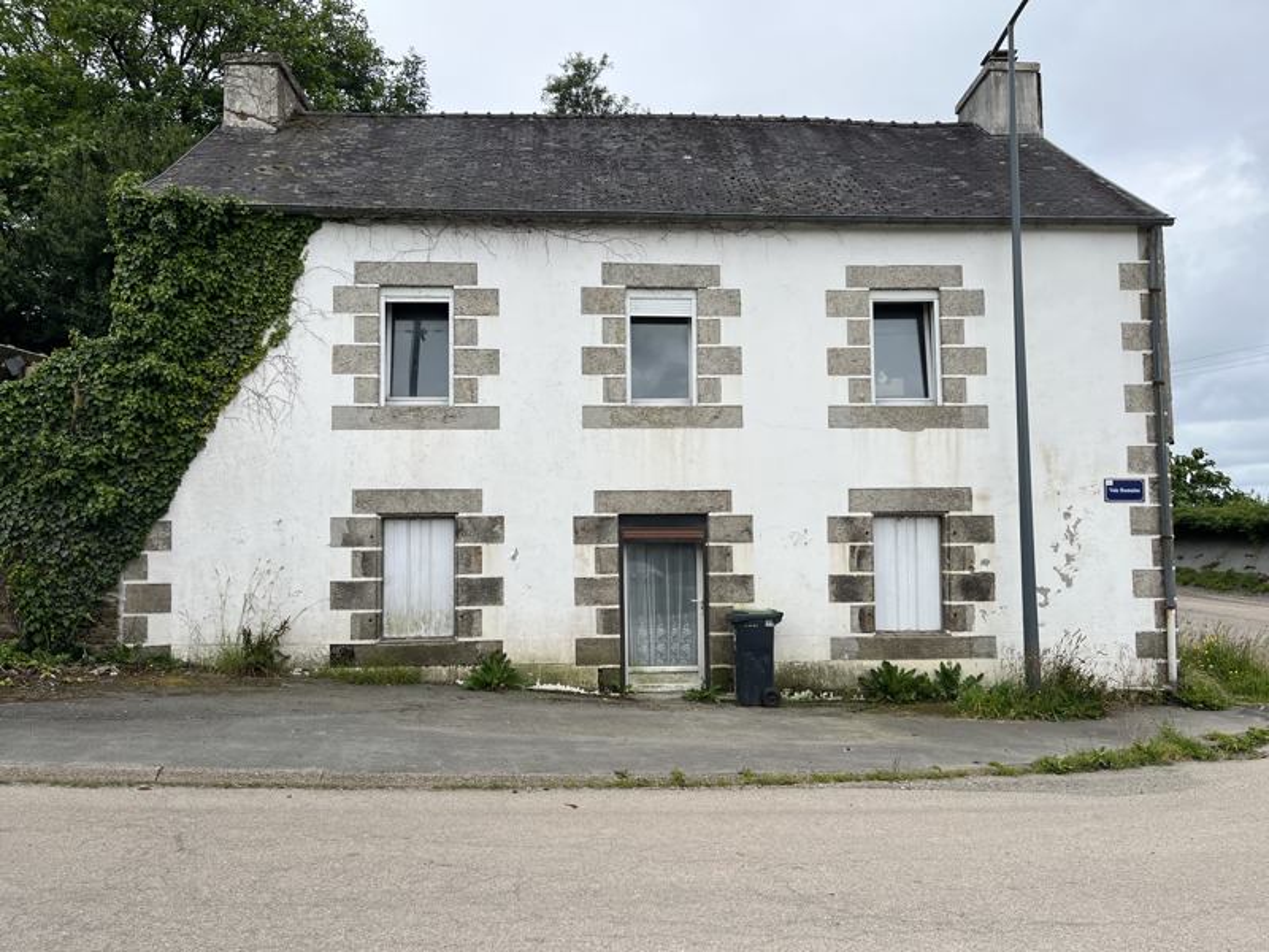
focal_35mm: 26
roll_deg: +1.0
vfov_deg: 53.1
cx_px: 634
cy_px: 476
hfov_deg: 67.3
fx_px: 953
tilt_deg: +3.6
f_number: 1.6
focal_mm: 5.1
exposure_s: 1/3135
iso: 50
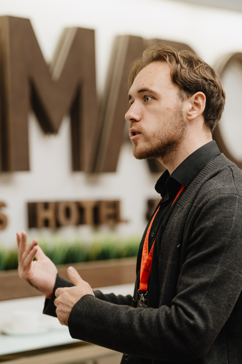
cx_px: 121
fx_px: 1361
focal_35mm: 135
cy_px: 182
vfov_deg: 15.2
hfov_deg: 10.2
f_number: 2.8
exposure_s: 1/125
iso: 800
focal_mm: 135
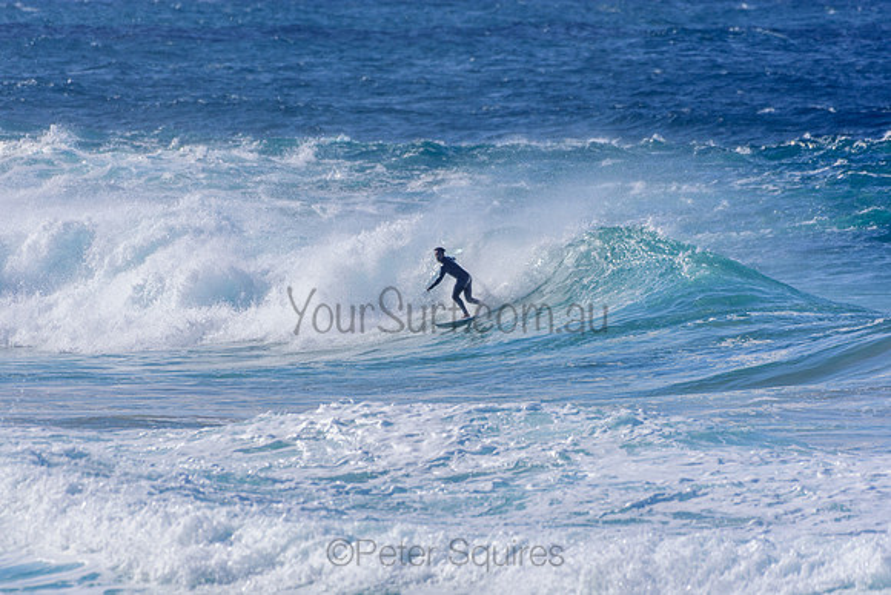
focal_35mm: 774
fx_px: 19153
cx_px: 446
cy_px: 298
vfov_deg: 1.8
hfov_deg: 2.7
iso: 180
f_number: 5.6
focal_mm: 500
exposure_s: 1/2000
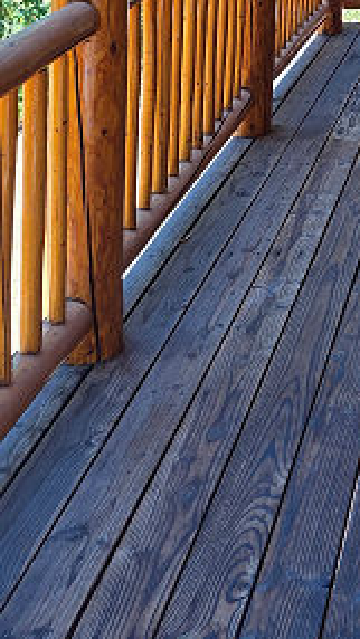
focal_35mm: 70
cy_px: -132
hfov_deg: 15.4
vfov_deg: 26.7
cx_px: 599
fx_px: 1187
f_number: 1.7
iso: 32
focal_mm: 6.3
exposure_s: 1/180
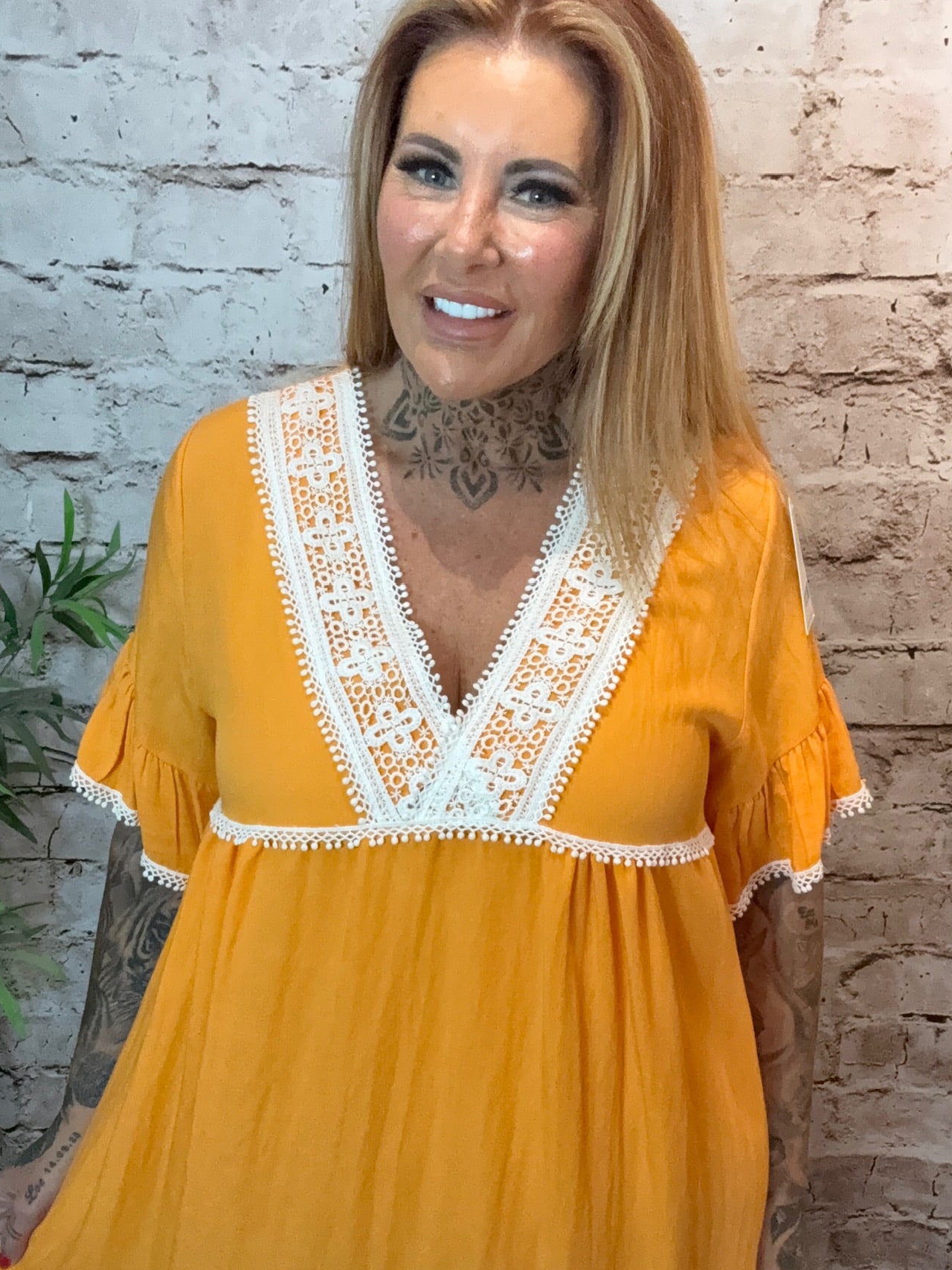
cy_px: 749
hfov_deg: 39.6
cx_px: 422
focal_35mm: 36
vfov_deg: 51.1
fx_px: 1320
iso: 250
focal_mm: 2.69
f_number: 1.9
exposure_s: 1/50
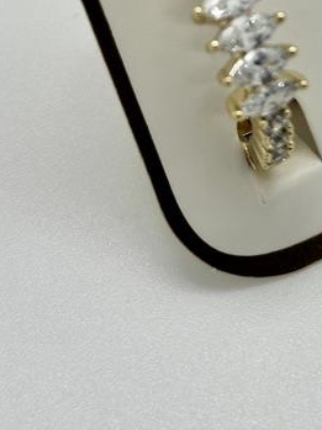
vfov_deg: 13.7
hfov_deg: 10.4
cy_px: -51
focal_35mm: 141
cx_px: 310
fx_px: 1752
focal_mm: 6.86
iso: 50
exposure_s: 1/228
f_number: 1.78
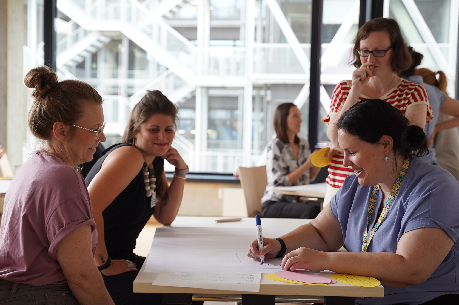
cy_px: 153
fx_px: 743
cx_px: 226
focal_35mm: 58
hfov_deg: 34.3
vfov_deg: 23.2
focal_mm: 50.3
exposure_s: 1/160
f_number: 3.5
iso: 640
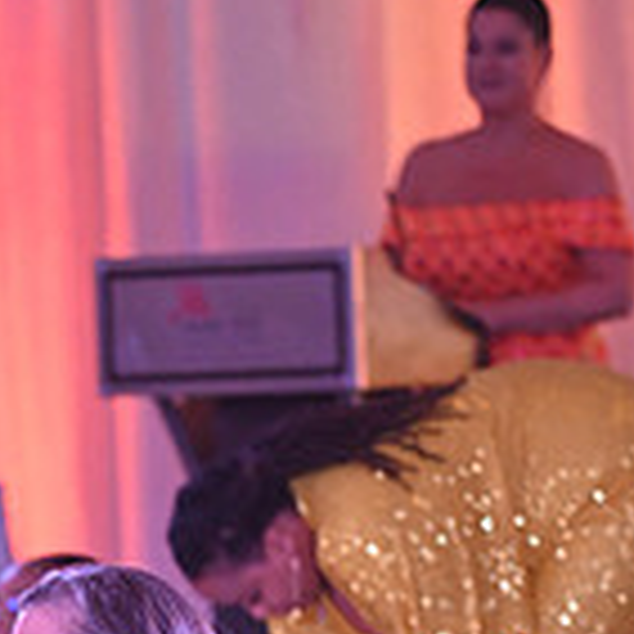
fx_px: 14463
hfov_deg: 2.5
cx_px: -151
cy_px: 1030
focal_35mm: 698
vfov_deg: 2.5
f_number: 5
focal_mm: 200
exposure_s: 1/320
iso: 2500
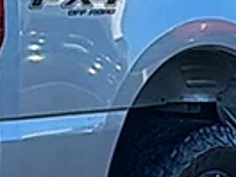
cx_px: 116
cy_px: 42
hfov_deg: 9.8
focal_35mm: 201
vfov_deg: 7.4
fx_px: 1370
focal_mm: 6.76
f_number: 1.78
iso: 80
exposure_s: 1/3021
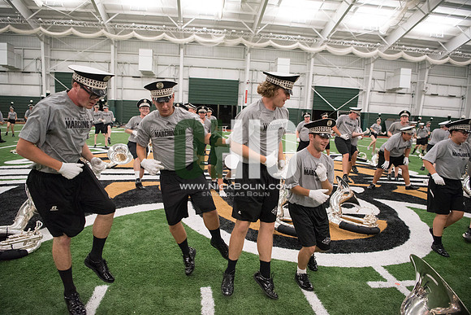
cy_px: 158
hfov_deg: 73.7
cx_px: 236
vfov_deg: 53.2
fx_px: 314
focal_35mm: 24
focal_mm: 24
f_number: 3.2
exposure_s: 1/320
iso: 3200
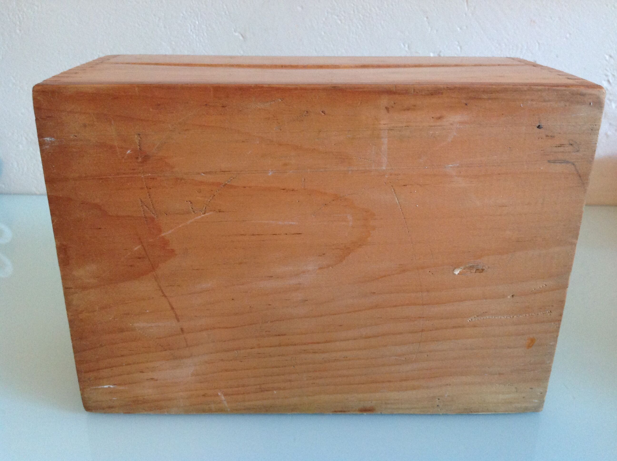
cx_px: 308
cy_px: 230
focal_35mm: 35
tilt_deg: -22.7
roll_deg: -0.5
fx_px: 623
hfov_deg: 52.7
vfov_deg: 40.6
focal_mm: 4.28
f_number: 2.4
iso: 250
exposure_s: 1/17
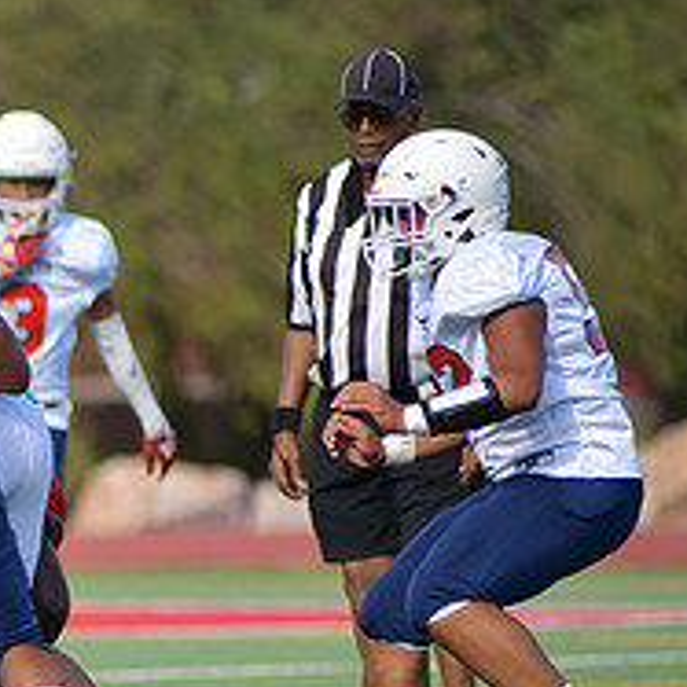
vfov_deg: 2.2
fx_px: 17761
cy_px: 637
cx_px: -364
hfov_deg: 2.2
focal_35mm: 791
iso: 180
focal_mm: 300
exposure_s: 1/2000
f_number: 3.5
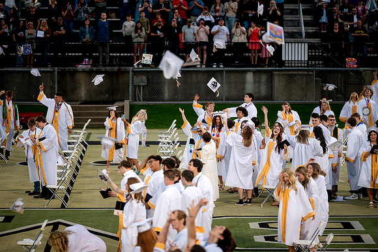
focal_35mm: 214
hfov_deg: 9.6
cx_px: 188
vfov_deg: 6.4
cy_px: 122
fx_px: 2243
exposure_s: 1/500
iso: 640
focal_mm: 200
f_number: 2.8
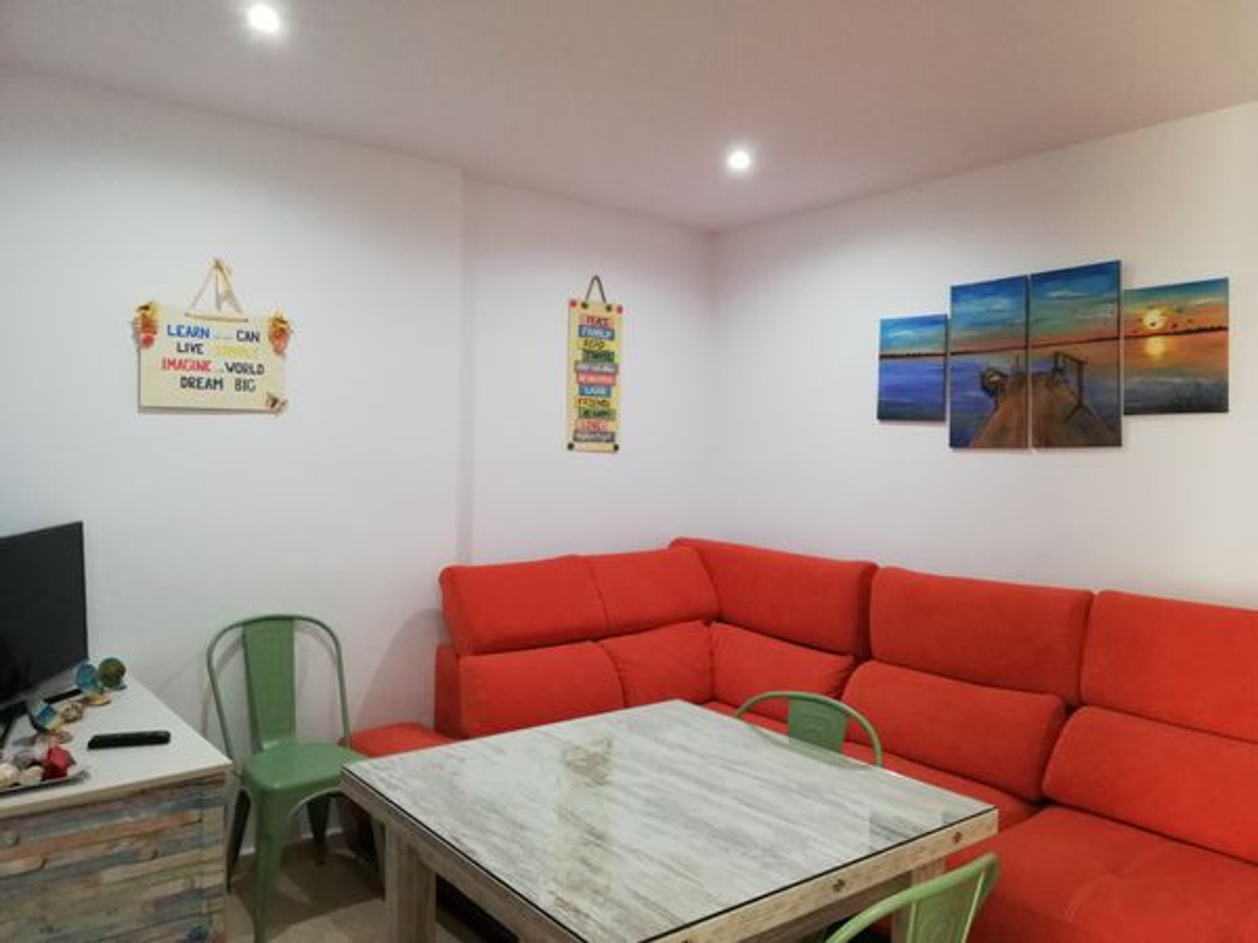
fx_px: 945
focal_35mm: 26
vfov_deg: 53.1
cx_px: 629
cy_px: 472
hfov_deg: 67.3
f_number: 2.2
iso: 400
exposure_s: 1/25
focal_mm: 3.81
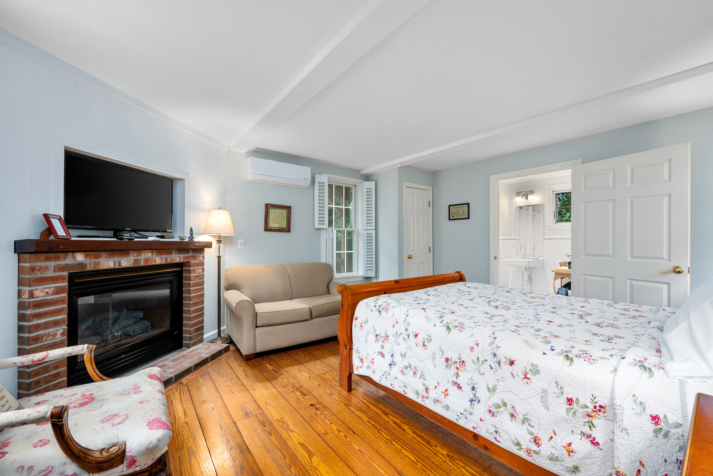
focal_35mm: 15
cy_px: 238
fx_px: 297
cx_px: 356
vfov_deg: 77.3
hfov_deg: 100.4
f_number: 8
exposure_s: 1/3
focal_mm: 15
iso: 400
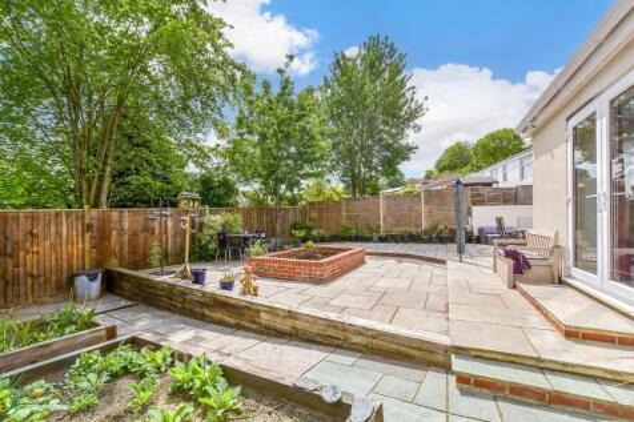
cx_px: 317
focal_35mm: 15
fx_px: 264
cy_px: 211
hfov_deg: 100.4
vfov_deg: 77.3
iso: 160
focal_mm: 10
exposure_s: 1/400
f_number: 8
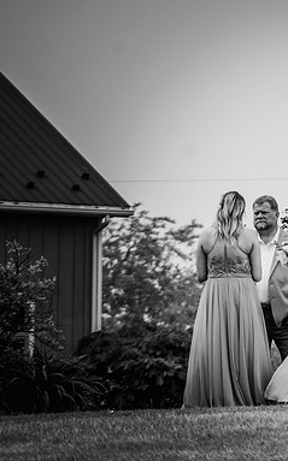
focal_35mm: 463
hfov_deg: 2.8
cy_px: 230
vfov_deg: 4.5
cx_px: 331
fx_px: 5821
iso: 220
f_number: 5.6
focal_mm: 200
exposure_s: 1/500
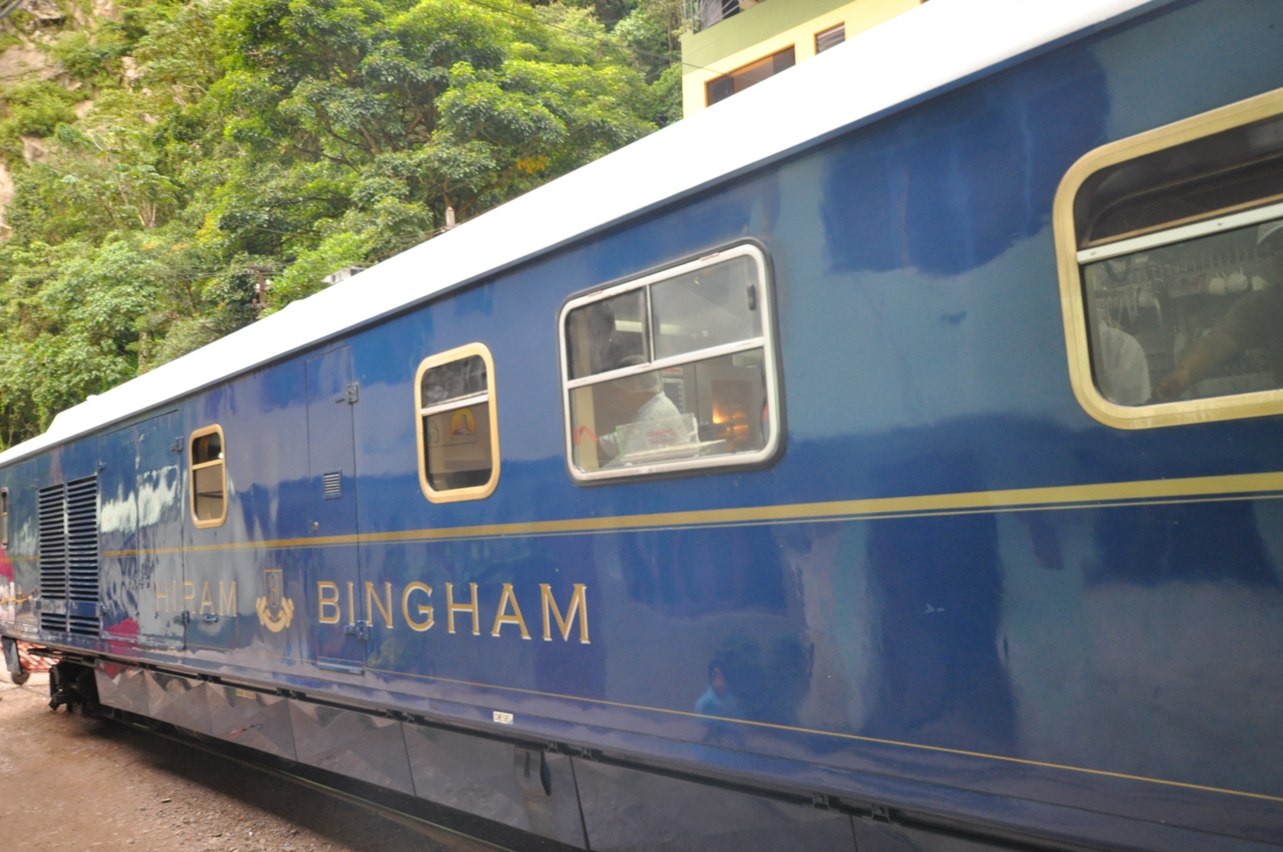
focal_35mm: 30
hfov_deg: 62.0
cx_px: 642
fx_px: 1068
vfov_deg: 43.5
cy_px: 426
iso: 1000
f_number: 5.6
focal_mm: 20
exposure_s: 1/30
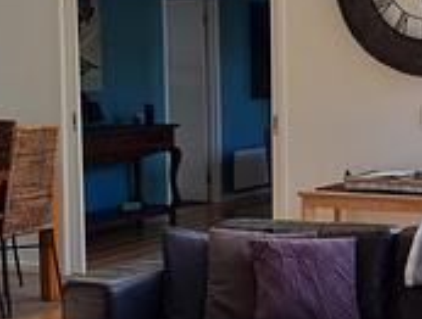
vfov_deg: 16.0
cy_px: 147
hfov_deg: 20.7
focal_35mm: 93
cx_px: 366
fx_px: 1138
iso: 50
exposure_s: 1/196
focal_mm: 5.4
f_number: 1.8
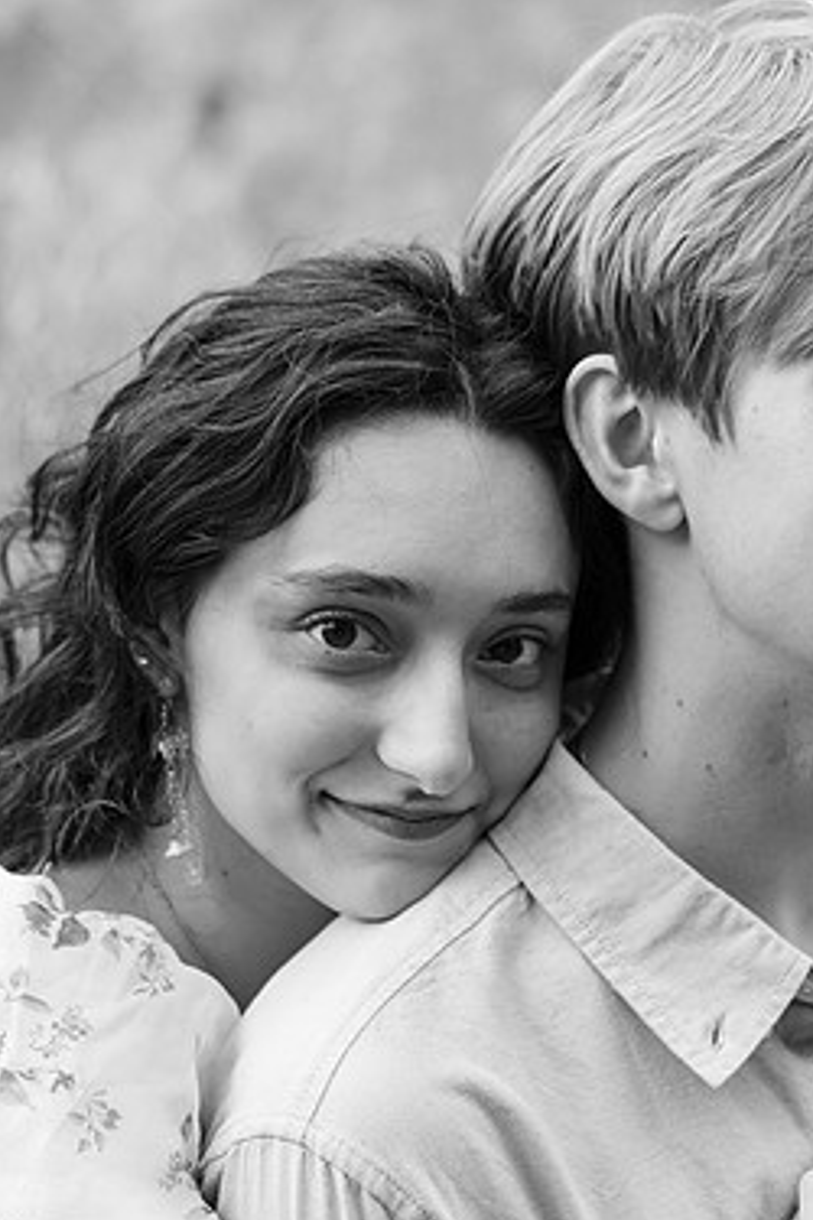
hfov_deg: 13.4
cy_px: 641
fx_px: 3455
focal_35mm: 102
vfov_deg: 20.0
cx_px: 485
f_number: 4.5
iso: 800
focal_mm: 85
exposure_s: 1/250
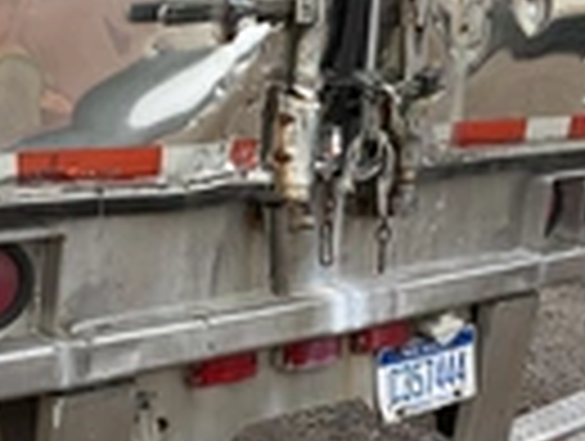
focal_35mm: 89
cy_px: 238
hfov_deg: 21.8
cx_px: 148
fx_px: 1507
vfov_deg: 16.6
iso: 25
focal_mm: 3
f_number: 1.8
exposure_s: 1/540
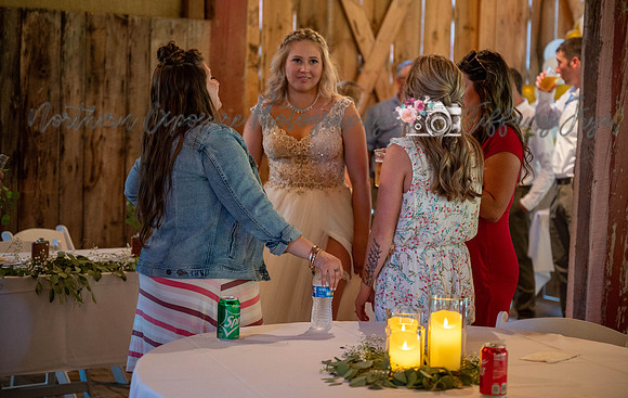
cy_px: 189
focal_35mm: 71
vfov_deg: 18.5
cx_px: 314
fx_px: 1220
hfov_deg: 28.9
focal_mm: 70
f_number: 2.8
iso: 3200
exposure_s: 1/100
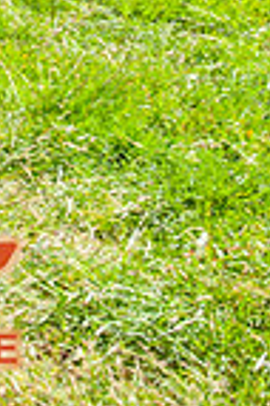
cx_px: -30
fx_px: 1816
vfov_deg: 12.2
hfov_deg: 8.4
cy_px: -204
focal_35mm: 161
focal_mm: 34
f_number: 8
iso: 200
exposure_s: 1/320
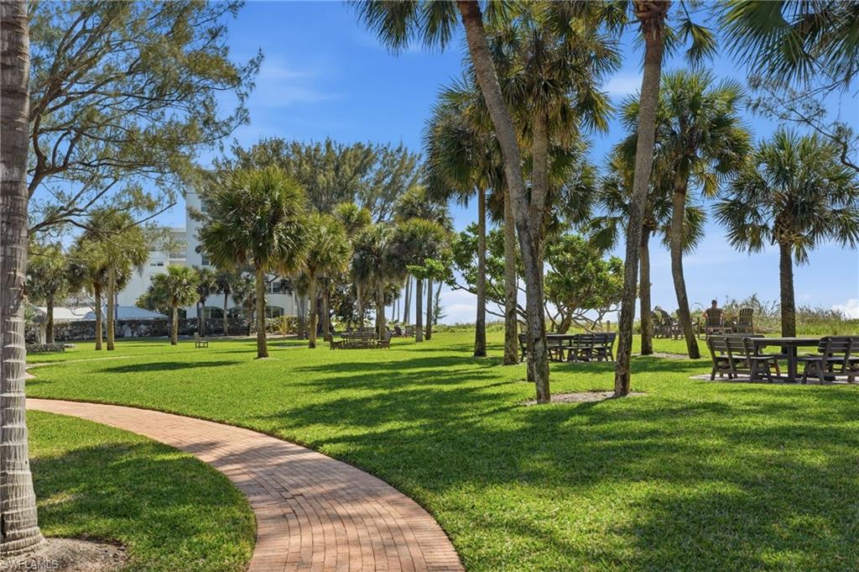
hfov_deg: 54.5
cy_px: 286
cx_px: 430
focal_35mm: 35
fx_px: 834
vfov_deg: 37.8
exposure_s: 1/2500
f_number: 9
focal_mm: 35
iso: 400
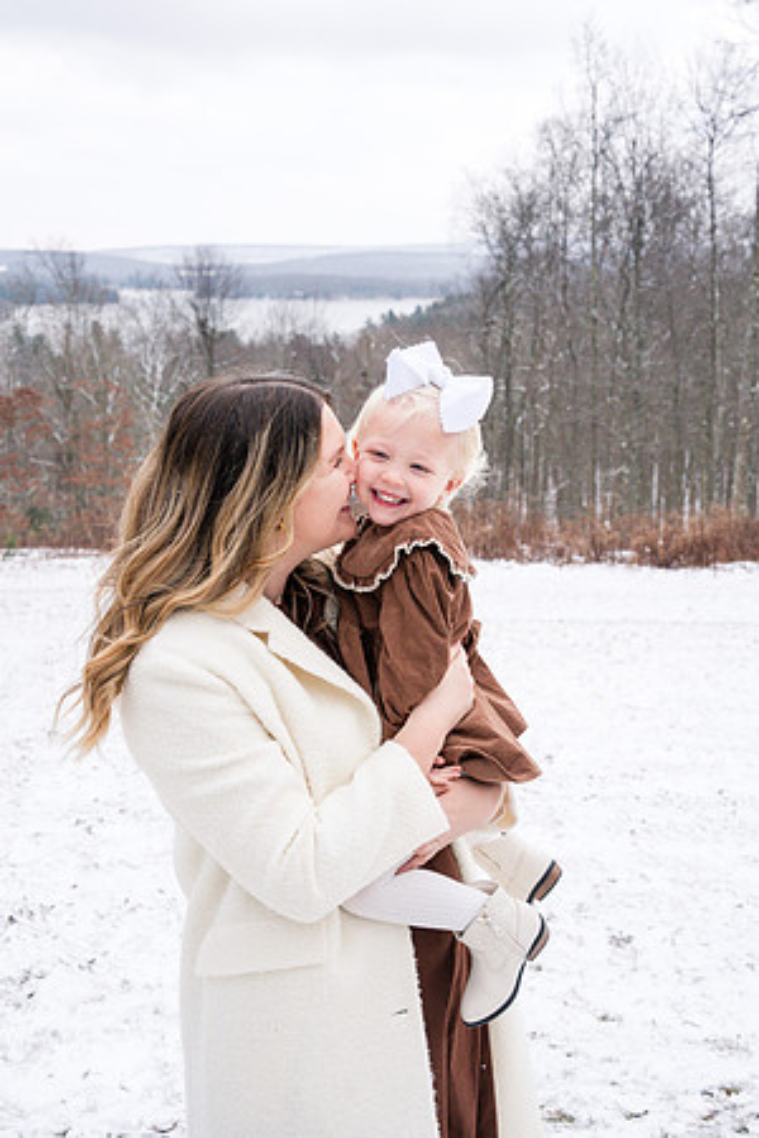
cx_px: 380
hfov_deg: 28.1
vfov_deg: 41.1
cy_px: 569
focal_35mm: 48
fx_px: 1518
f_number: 8
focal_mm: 48
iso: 1000
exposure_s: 1/250
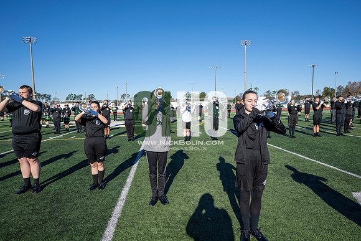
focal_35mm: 20
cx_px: 180
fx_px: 206
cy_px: 120
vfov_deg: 60.7
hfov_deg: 82.6
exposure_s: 1/2000
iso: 160
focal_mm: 20.5
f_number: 4
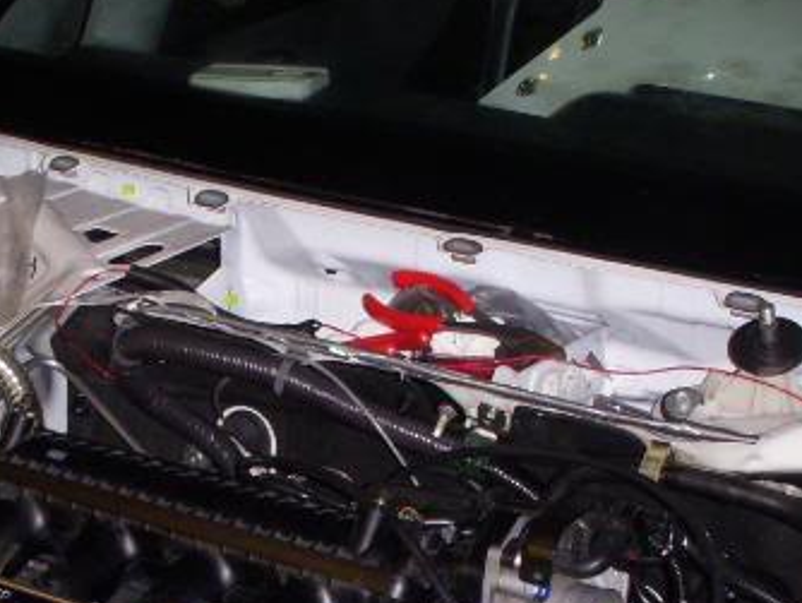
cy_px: 550
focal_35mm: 91
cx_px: 322
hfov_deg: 21.5
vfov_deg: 16.0
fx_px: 2110
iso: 160
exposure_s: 1/50
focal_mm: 6.3
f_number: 3.3
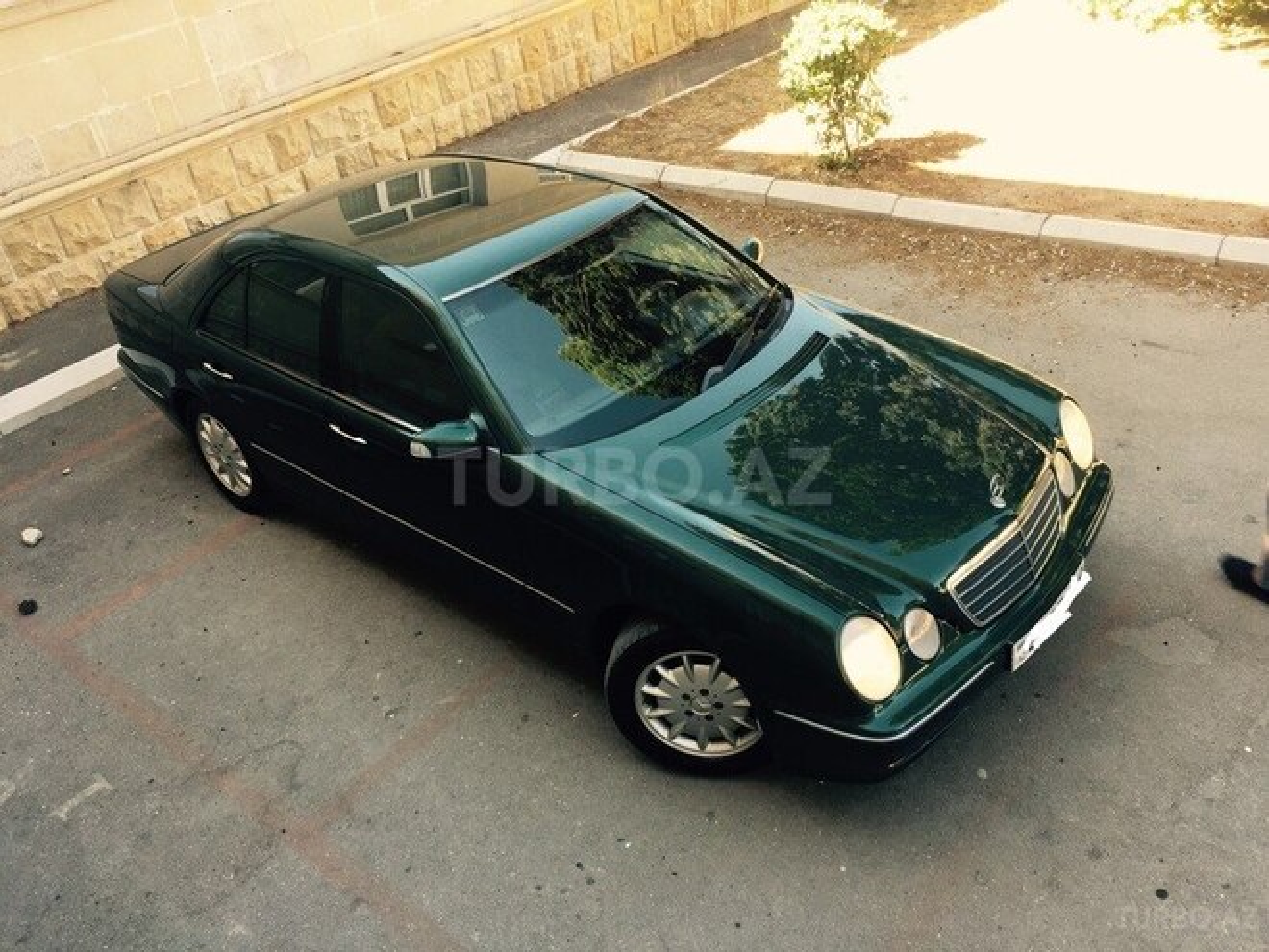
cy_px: 476
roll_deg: +8.8
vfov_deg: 48.2
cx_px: 634
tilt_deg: -32.7
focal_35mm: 29
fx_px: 1063
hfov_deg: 61.7
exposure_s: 1/100
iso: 32
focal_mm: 4.15
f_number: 2.2
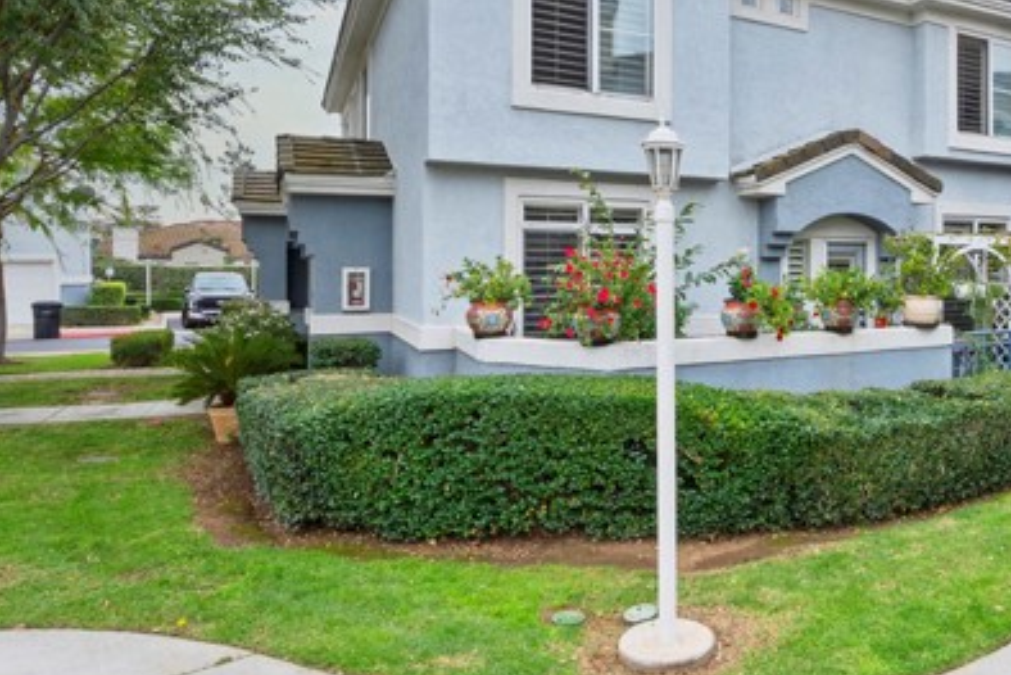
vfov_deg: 49.1
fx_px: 730
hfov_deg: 65.8
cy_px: 250
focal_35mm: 26
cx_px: 736
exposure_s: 1/10
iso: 80
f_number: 22
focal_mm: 16
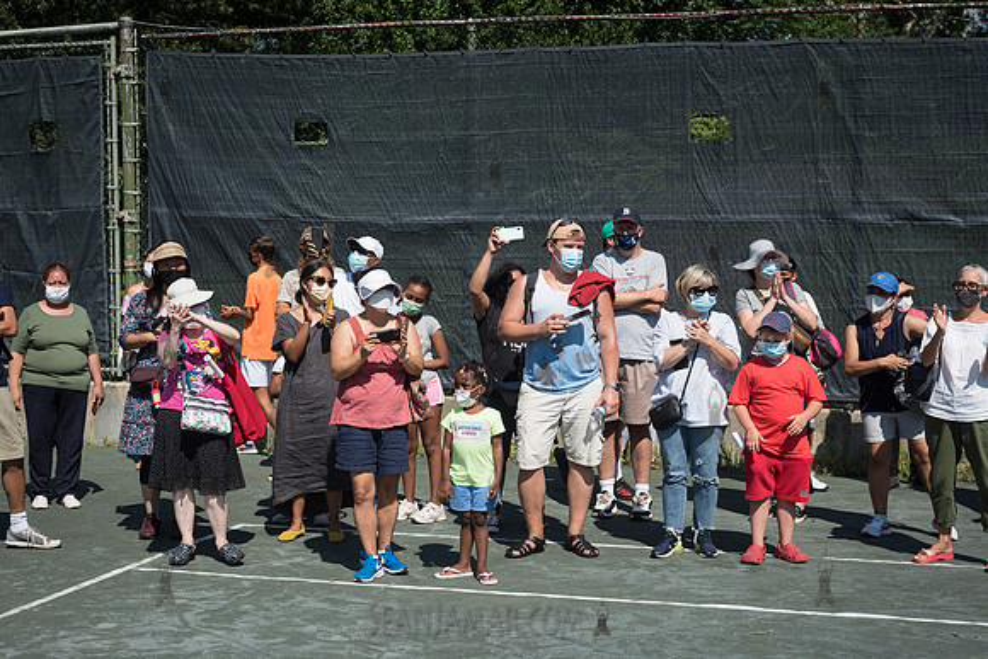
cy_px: 330
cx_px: 494
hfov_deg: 34.5
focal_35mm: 58
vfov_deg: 23.4
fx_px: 1592
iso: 125
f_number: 5.6
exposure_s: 1/800
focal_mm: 58
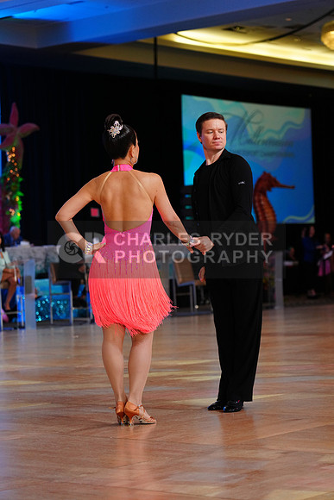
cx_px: 167
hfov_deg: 14.4
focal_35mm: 95
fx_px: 1321
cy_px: 250
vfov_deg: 21.5
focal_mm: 95
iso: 2000
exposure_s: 1/400
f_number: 4
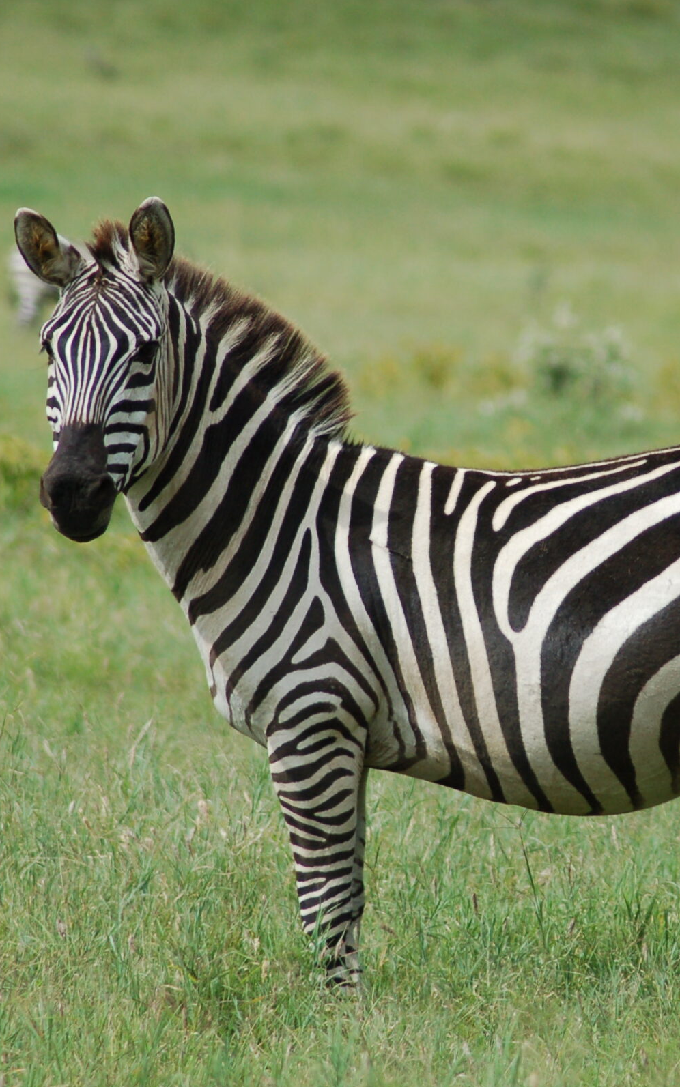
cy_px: 563
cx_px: 506
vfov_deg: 3.6
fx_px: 17460
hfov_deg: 2.2
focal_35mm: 589
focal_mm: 240
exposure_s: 1/2000
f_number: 5.6
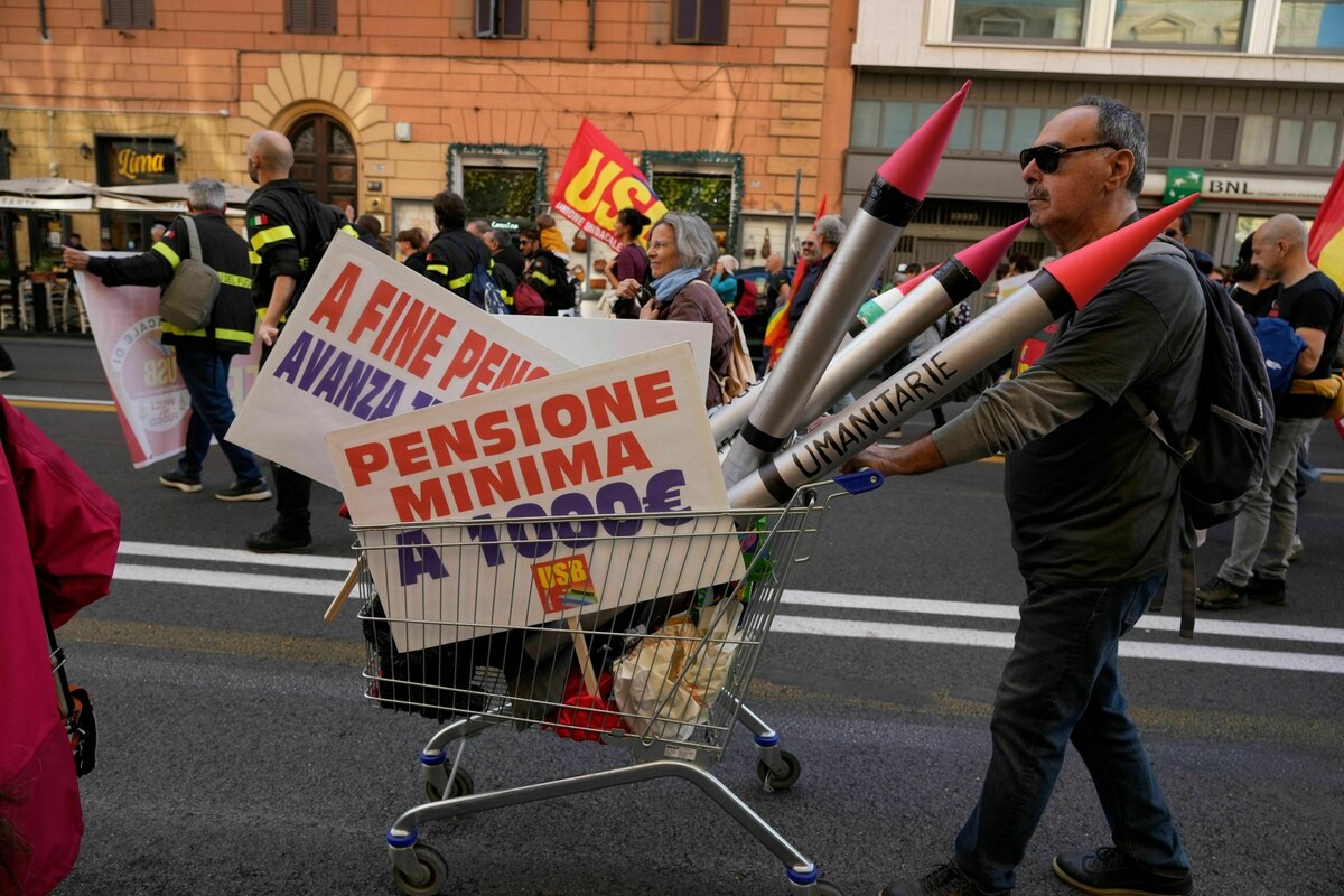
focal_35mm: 24
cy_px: 448
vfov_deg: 53.1
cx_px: 672
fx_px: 896
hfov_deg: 73.7
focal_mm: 24
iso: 400
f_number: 4
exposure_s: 1/800
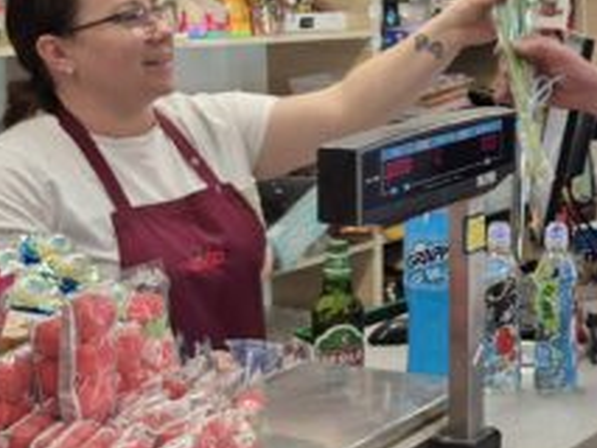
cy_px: 175
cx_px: 765
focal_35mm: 81
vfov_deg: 18.2
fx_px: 1398
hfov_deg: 21.8
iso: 125
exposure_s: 1/100
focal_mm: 5.4
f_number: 1.8
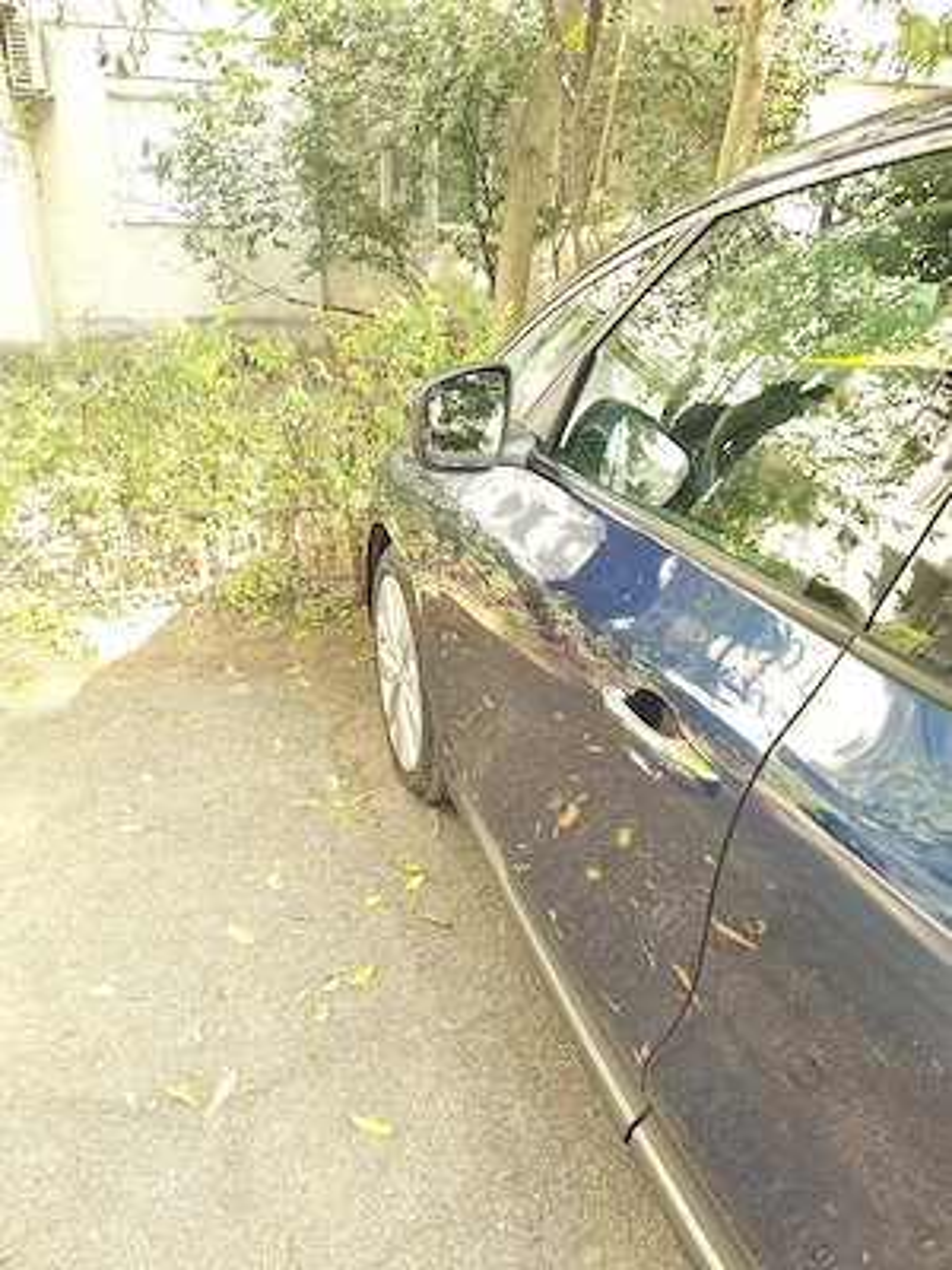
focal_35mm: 23
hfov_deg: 58.9
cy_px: 635
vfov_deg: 73.9
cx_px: 476
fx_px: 843
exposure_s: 1/100
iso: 80
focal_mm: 5.54
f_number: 1.8
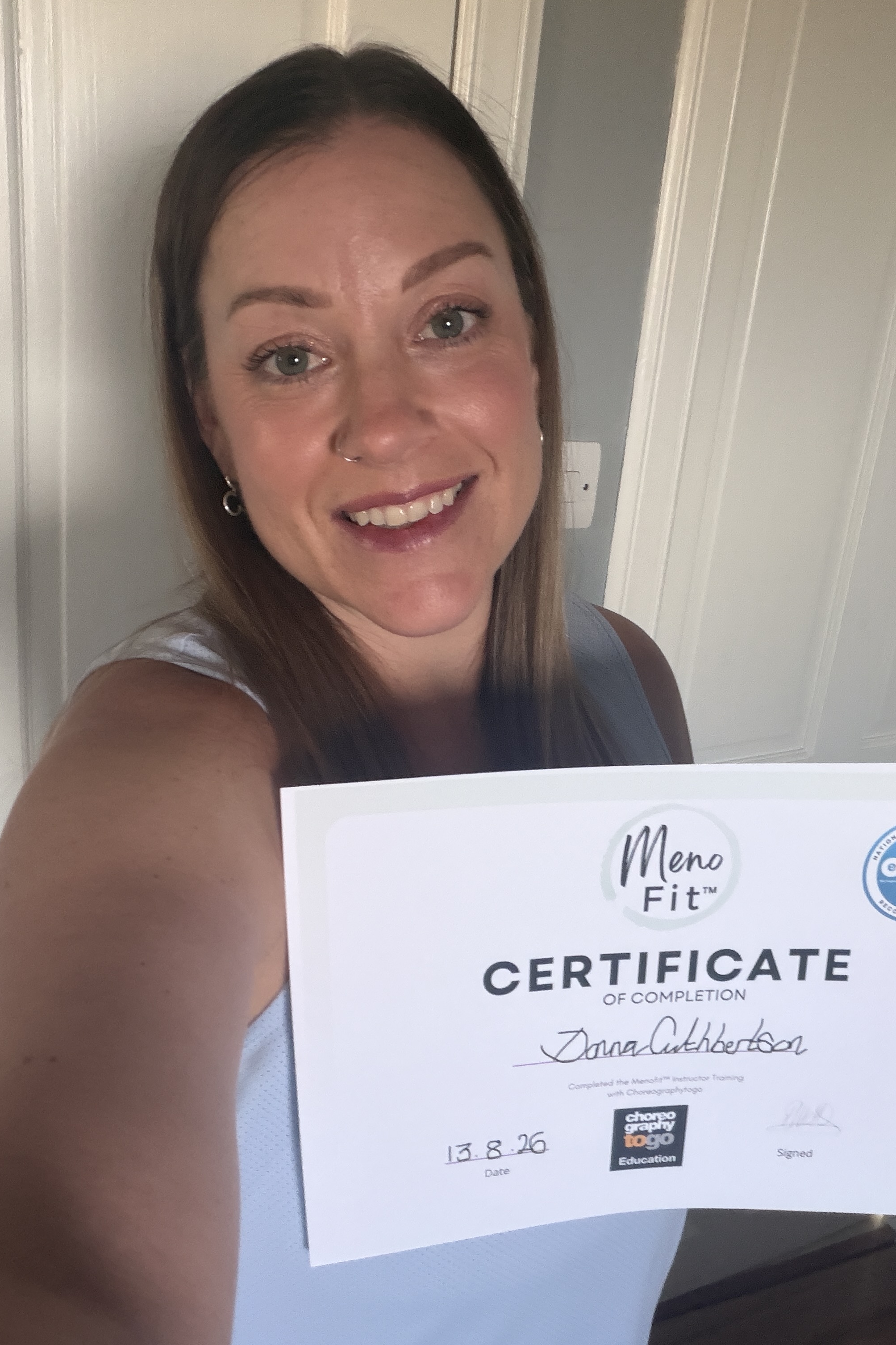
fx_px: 1195
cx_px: 507
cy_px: 656
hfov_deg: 41.0
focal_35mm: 32
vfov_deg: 58.7
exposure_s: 1/60
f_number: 1.9
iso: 200
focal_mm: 2.71
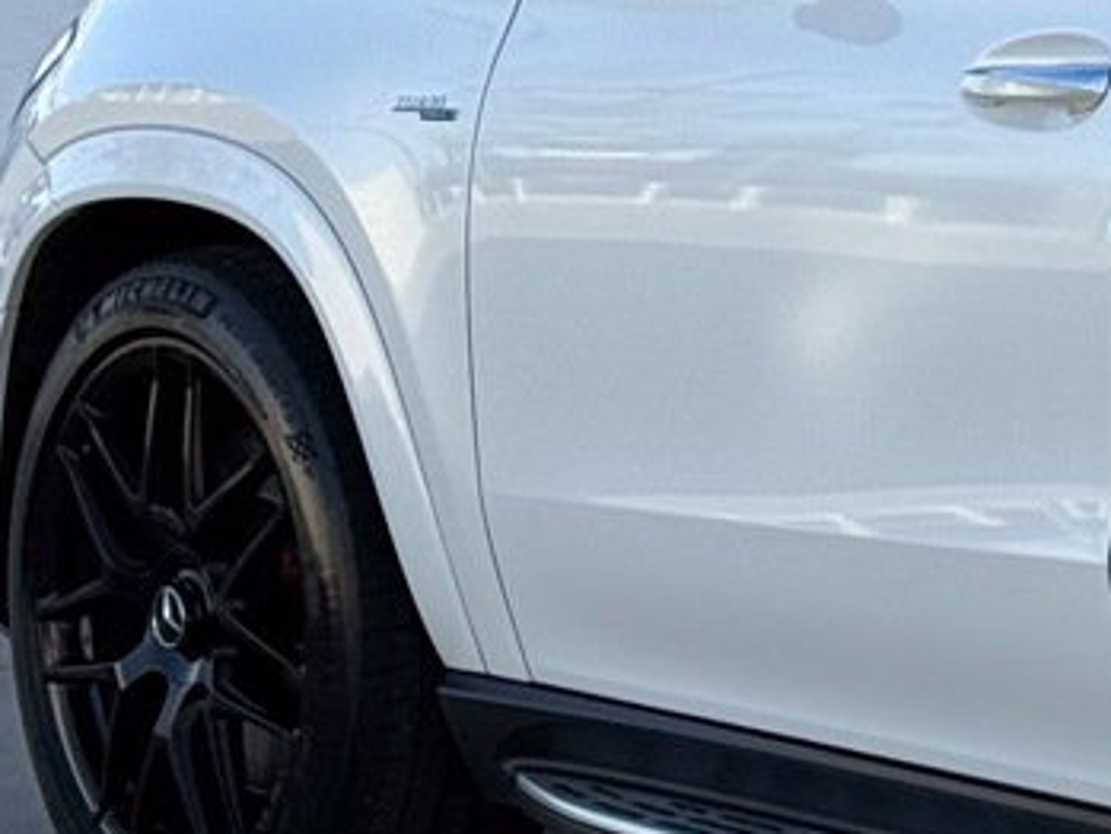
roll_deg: +0.9
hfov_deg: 8.5
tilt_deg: -2.7
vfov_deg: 6.7
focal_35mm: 220
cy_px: 115
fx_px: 7063
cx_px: 2177
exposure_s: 1/2033
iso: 64
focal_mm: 6.76
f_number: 1.78
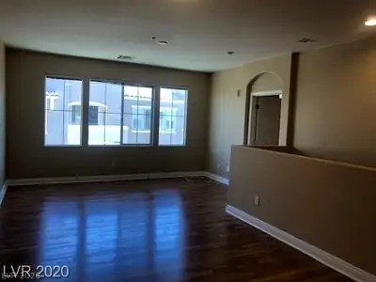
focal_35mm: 28
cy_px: 141
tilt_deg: +0.8
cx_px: 188
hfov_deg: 63.4
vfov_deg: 49.7
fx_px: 304
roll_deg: -1.9
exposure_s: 1/120
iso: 100
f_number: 1.8
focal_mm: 4
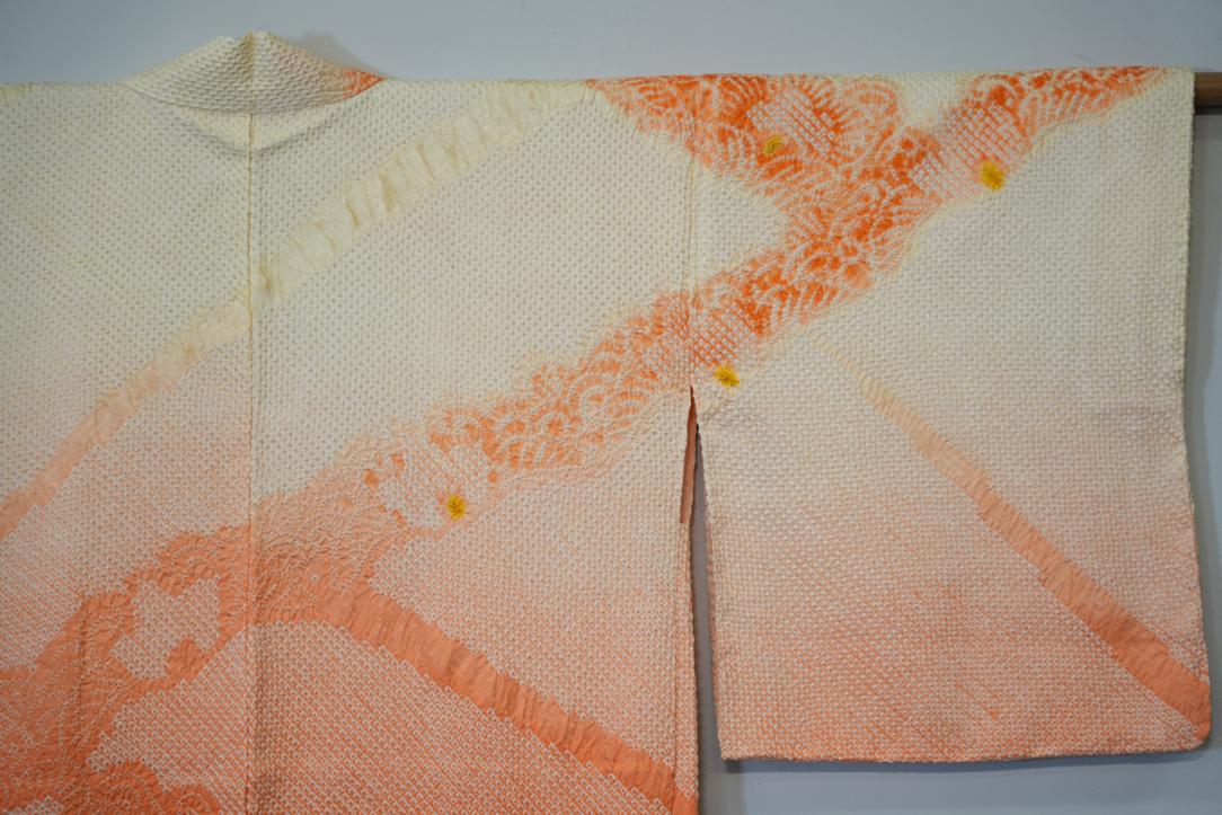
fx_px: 2750
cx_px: 611
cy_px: 408
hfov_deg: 25.1
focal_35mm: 81
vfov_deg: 16.9
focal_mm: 81
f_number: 4
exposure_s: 1/100
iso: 400
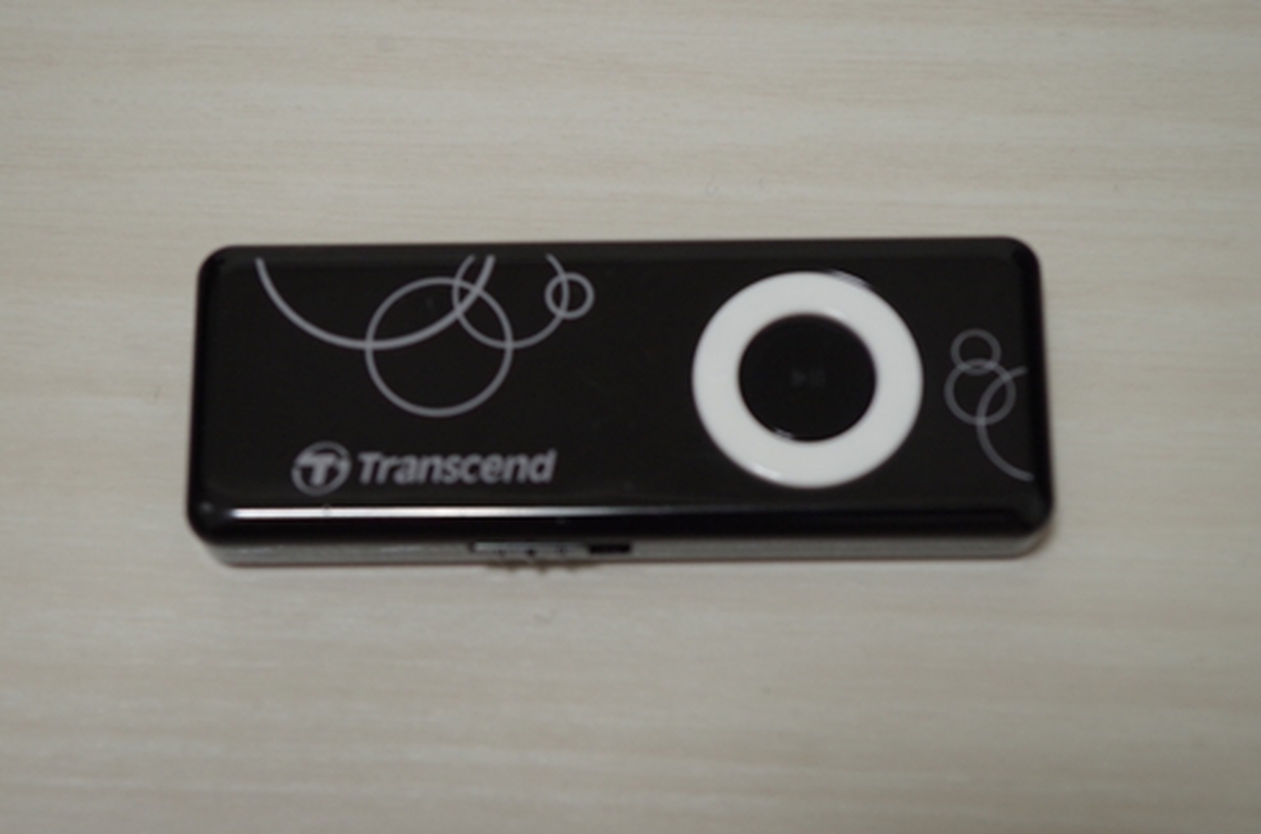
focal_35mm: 82
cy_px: 417
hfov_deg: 24.7
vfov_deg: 16.5
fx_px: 2882
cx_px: 630
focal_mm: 55
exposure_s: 1/50
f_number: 7.1
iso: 1600
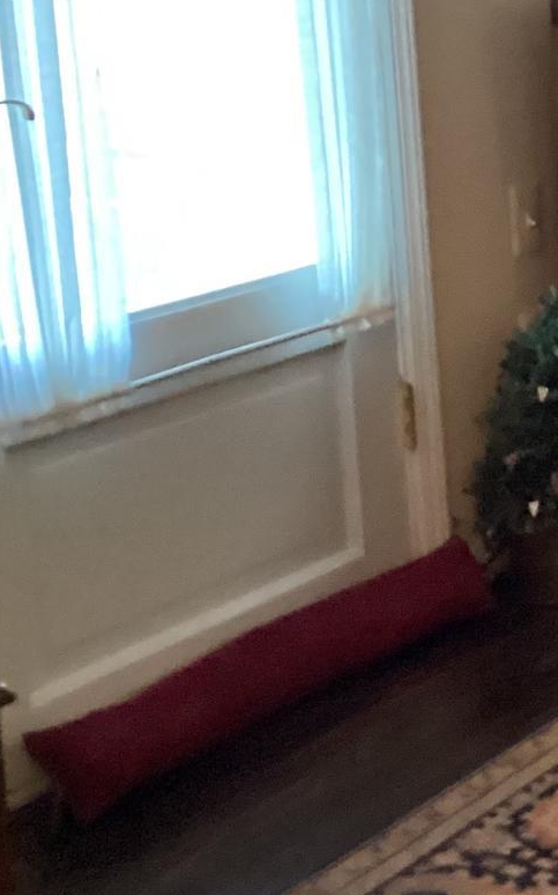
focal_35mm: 87
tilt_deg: -10.9
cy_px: 297
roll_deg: +0.9
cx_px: 808
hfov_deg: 14.1
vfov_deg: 23.7
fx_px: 2119
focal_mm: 3.3
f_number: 2.4
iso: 500
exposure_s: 1/30
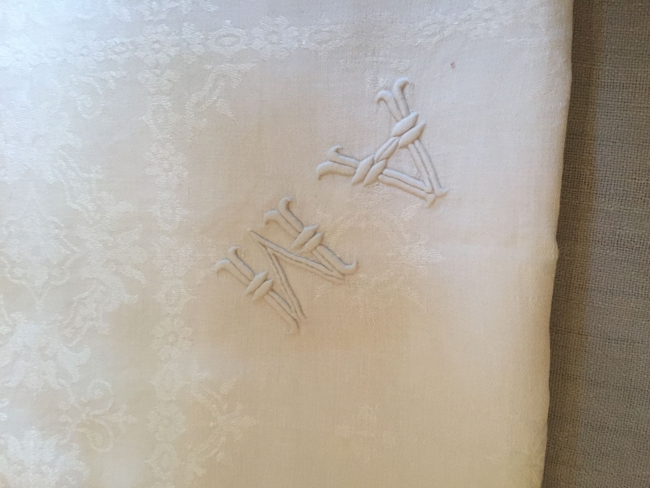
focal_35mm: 29
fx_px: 545
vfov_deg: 48.2
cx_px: 325
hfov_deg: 61.7
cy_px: 244
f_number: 2.2
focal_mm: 4.15
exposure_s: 1/33
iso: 200
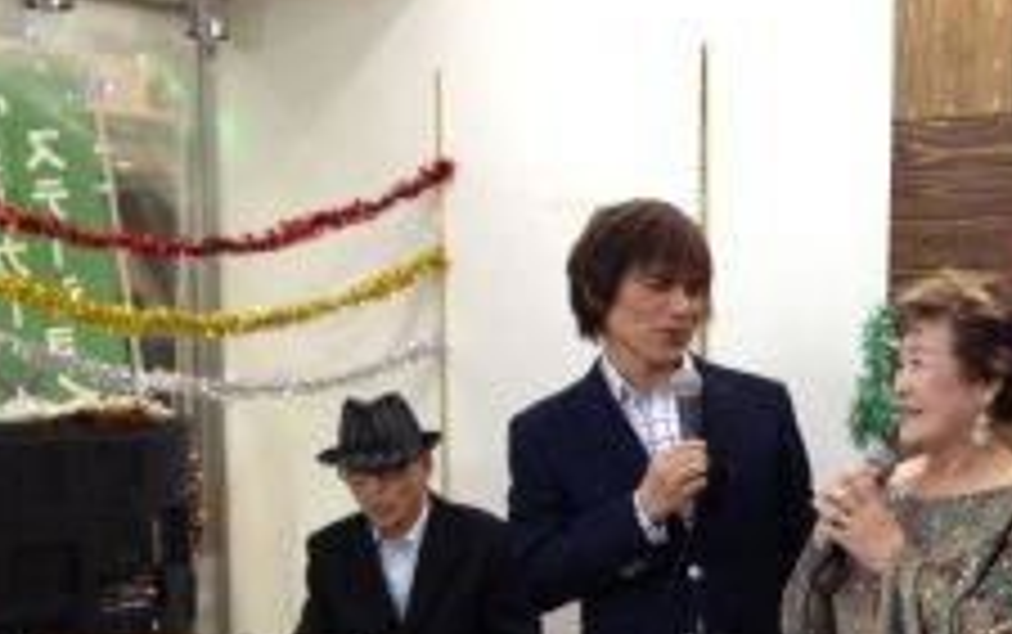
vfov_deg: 19.4
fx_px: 1822
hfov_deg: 29.9
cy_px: 549
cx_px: 886
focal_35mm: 66
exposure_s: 1/20
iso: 200
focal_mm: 4.28
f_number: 2.4
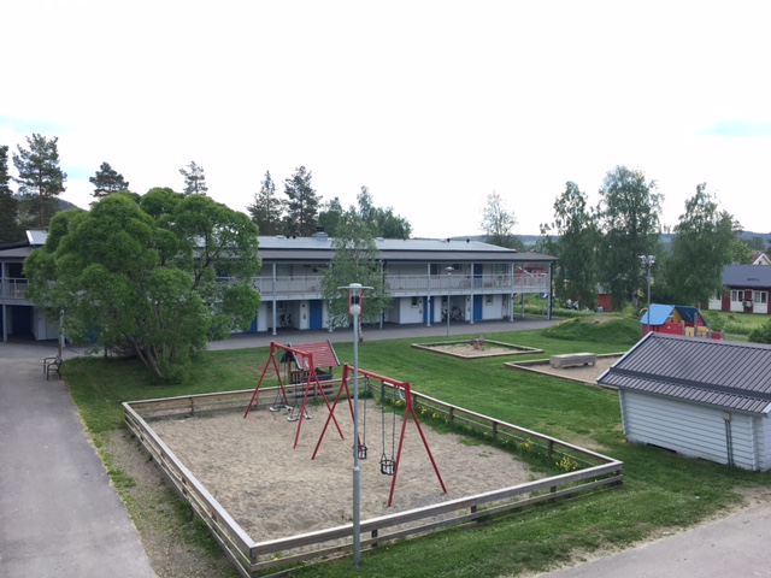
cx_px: 386
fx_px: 646
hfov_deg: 61.7
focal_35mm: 29
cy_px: 289
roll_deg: +0.1
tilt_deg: -3.3
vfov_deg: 48.2
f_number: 2.2
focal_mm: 4.15
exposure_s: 1/359
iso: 25
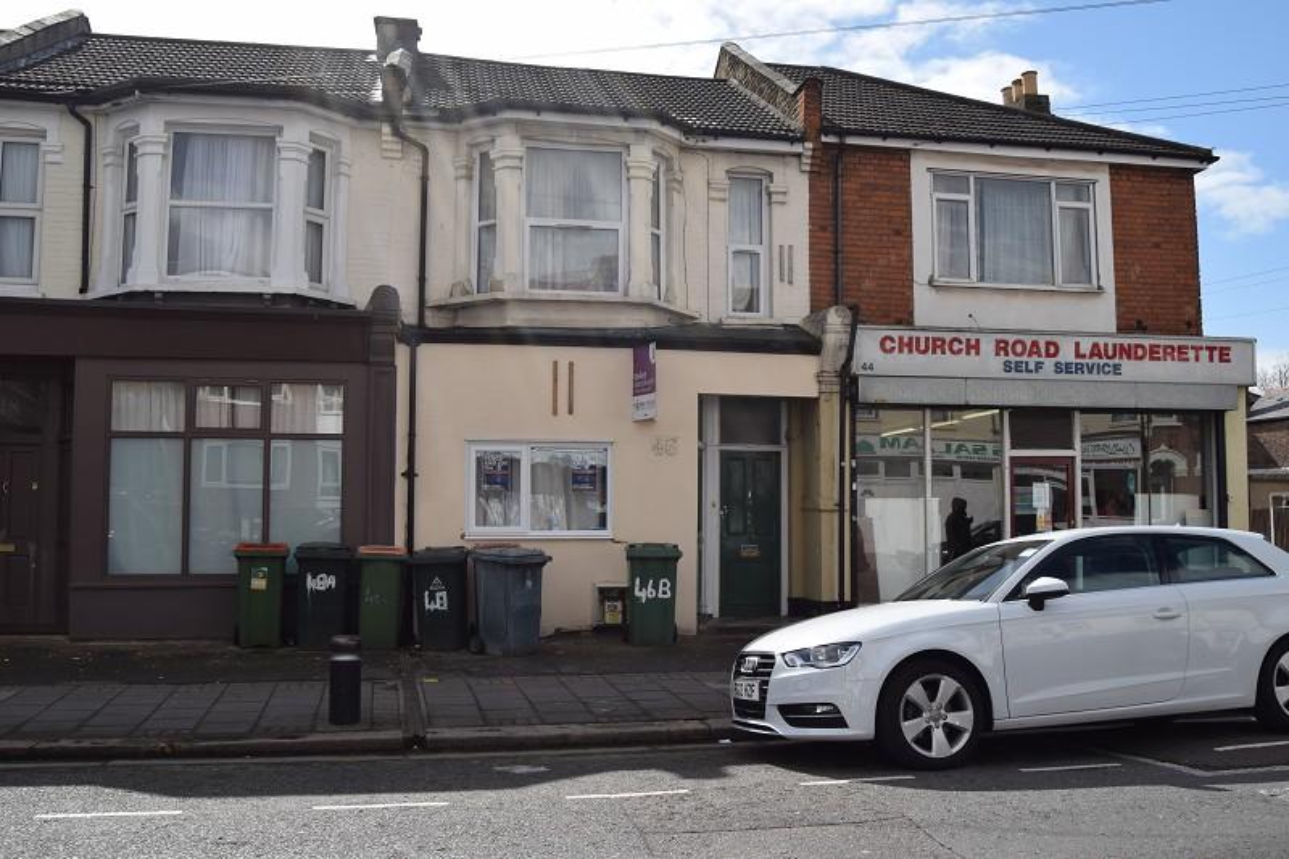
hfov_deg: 57.2
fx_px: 1181
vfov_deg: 40.0
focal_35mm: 33
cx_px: 644
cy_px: 430
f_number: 10
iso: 200
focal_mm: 22
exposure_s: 1/400
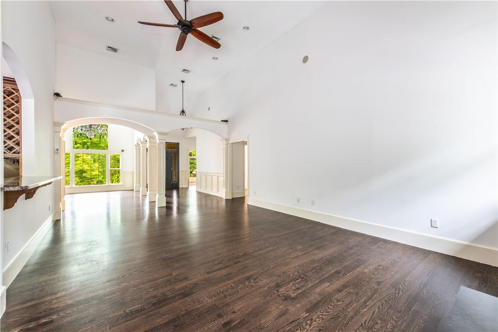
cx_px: 249
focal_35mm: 14
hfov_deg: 104.3
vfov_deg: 81.2
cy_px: 166
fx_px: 194
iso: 1000
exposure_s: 1/3
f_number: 10
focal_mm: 14
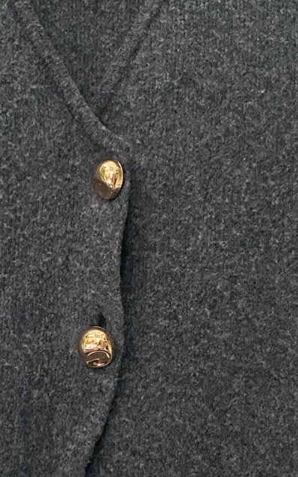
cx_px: 60
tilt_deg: +9.7
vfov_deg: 29.5
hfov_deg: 18.7
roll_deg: -2.7
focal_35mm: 69
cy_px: 327
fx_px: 897
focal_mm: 4.25
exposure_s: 1/30
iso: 800
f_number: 1.8
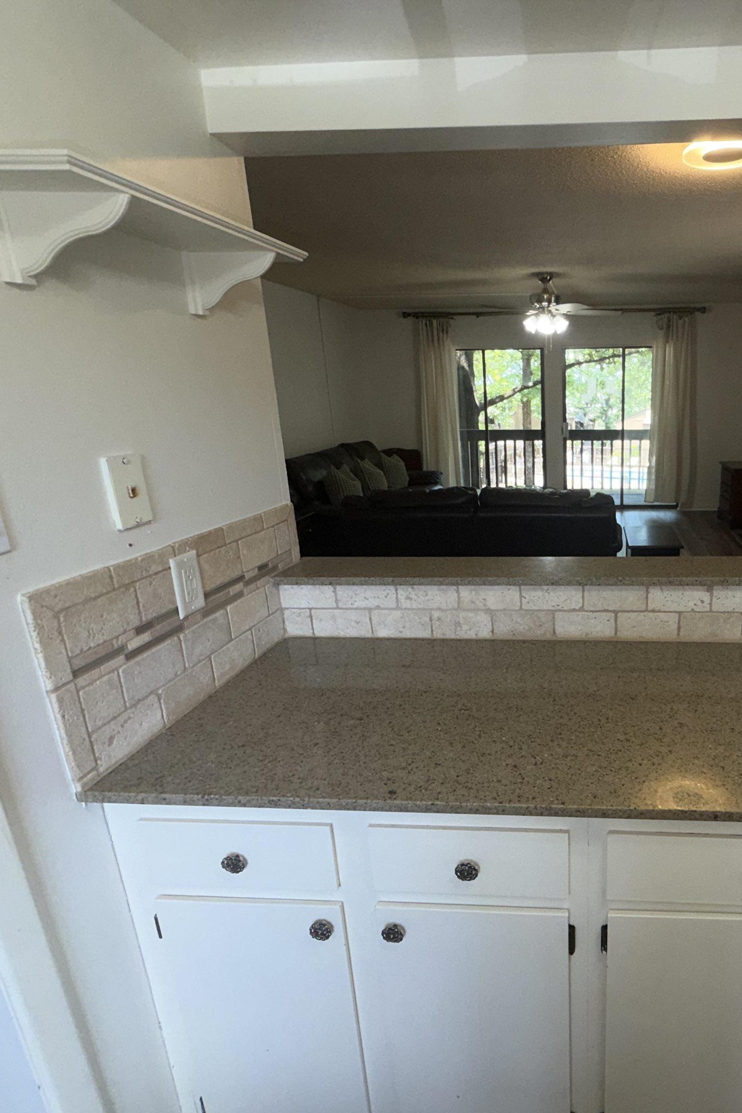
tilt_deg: -16.0
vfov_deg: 84.0
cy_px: 572
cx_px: 570
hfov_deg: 58.2
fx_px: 618
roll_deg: +1.6
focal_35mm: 20
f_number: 2.2
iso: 64
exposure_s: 1/120
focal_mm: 2.22
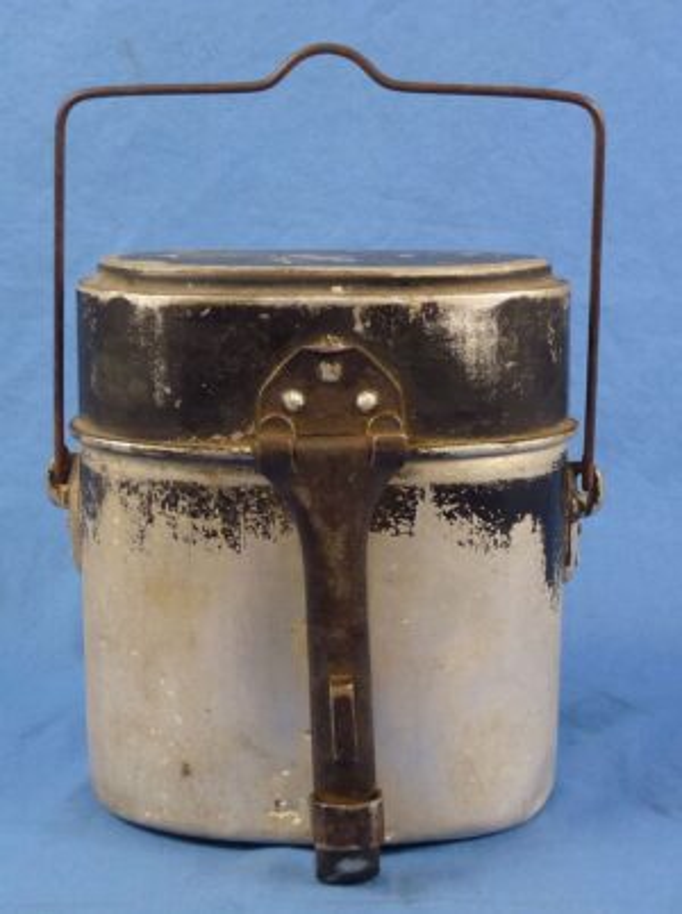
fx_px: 1001
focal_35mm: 38
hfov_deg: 37.6
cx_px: 341
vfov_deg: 49.1
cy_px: 457
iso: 250
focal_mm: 6.8
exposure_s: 1/80
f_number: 3.8
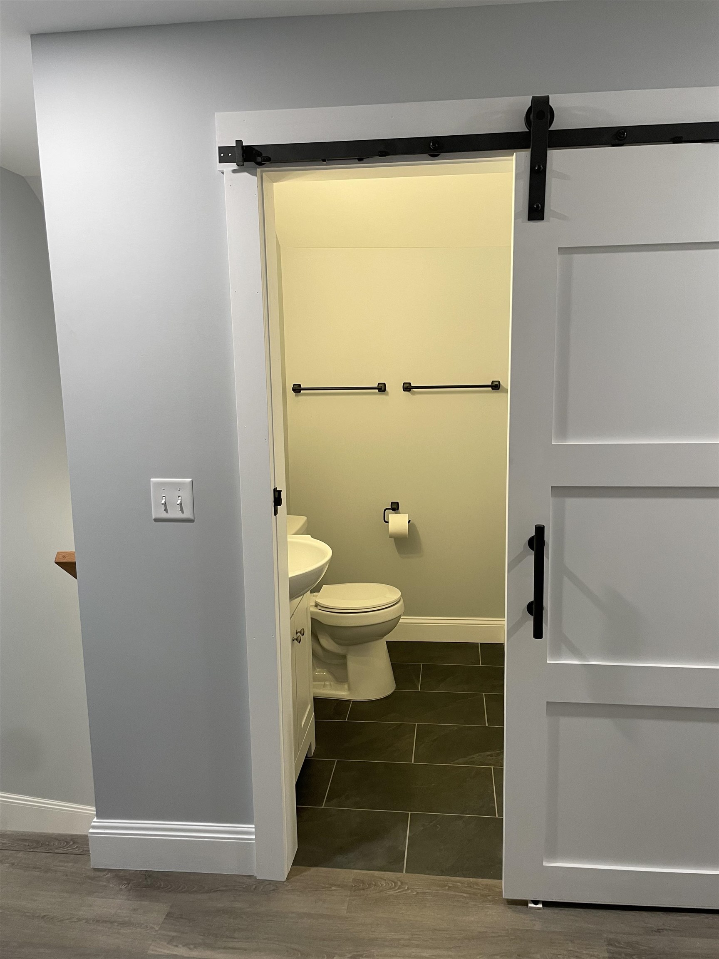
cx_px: 360
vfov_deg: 67.3
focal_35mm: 26
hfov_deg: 53.1
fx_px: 720
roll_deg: +2.2
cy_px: 480
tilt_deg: -9.2
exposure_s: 1/60
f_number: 1.6
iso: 80
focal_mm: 4.2
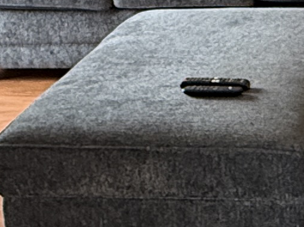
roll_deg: +2.7
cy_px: 82
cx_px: 292
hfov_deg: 17.4
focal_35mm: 111
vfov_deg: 13.3
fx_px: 974
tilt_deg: -17.7
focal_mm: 2.22
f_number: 2.2
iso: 320
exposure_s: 1/60
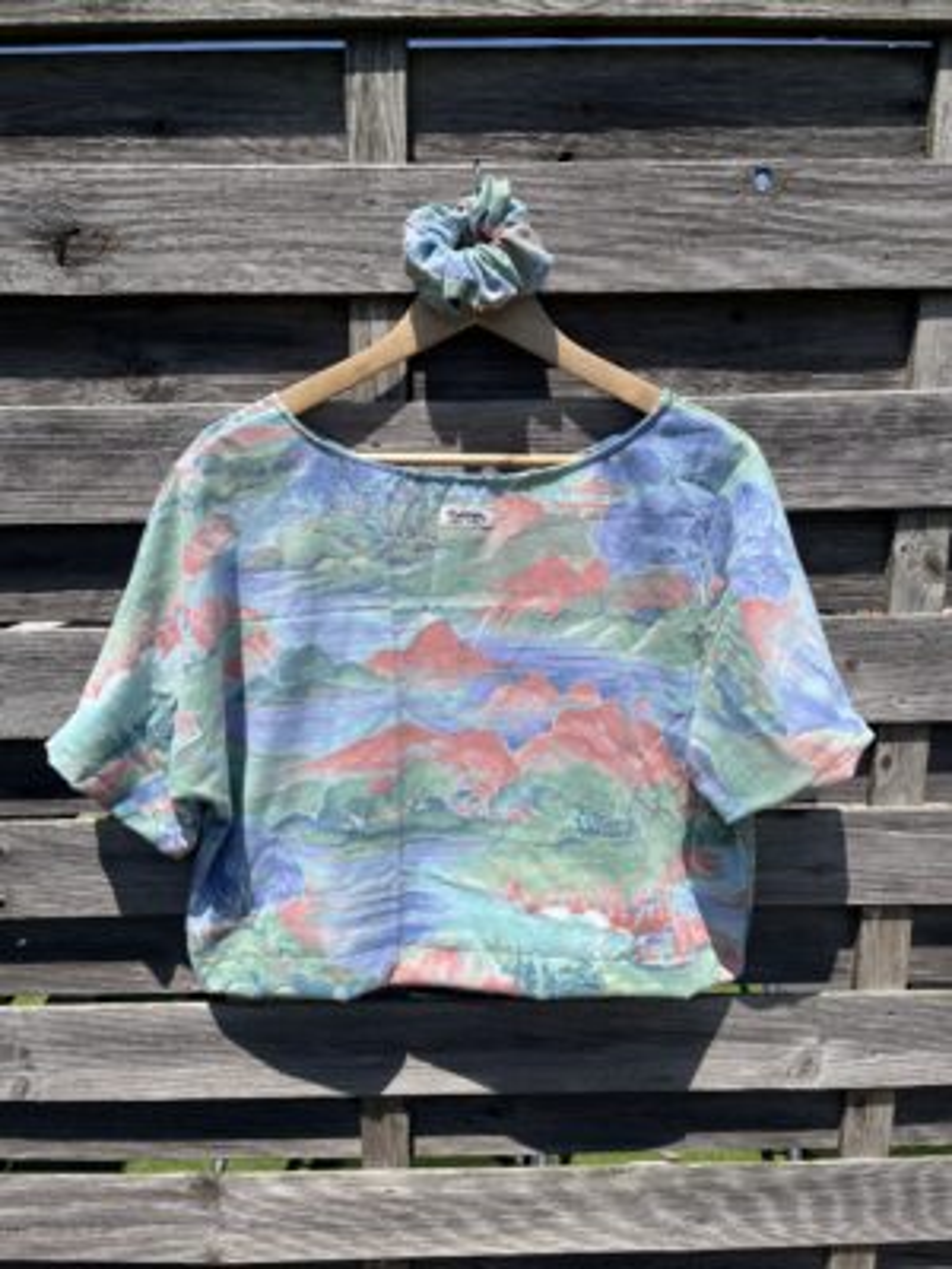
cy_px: 634
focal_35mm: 26
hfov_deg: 53.1
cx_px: 476
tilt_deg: -10.3
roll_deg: +0.6
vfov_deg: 67.3
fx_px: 953
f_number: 1.6
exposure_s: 1/4651
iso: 50
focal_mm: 5.1
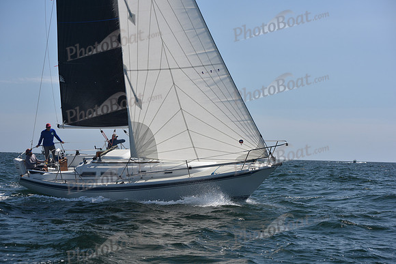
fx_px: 770
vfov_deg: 19.5
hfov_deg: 28.8
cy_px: 132
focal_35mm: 70
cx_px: 198
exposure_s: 1/1000
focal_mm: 70
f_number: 6.3
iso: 250
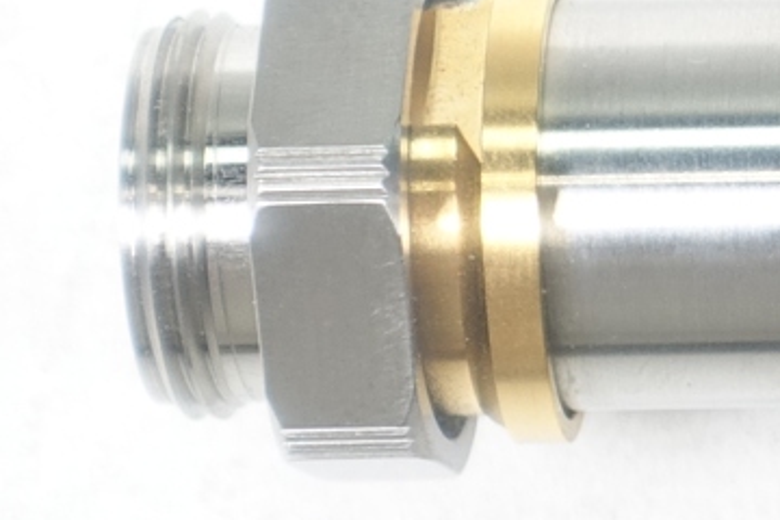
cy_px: 263
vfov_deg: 3.5
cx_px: 1881
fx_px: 8623
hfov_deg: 5.0
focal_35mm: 398
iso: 125
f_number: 4
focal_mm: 25.7
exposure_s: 1/80
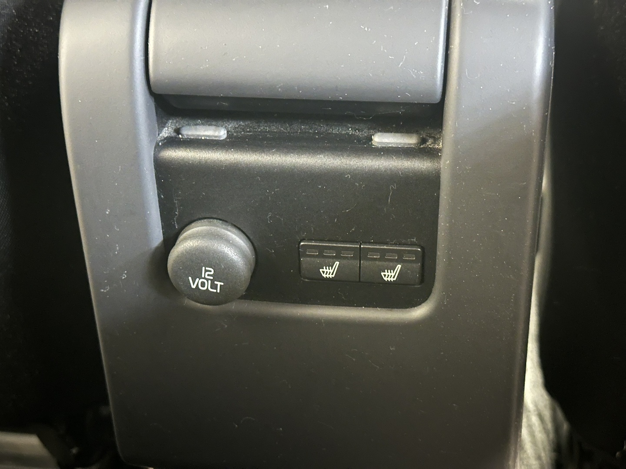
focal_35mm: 48
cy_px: 234
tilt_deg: -25.6
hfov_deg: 39.7
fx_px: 868
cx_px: 313
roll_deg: +0.8
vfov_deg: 30.3
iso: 500
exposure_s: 1/2
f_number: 1.78
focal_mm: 6.86
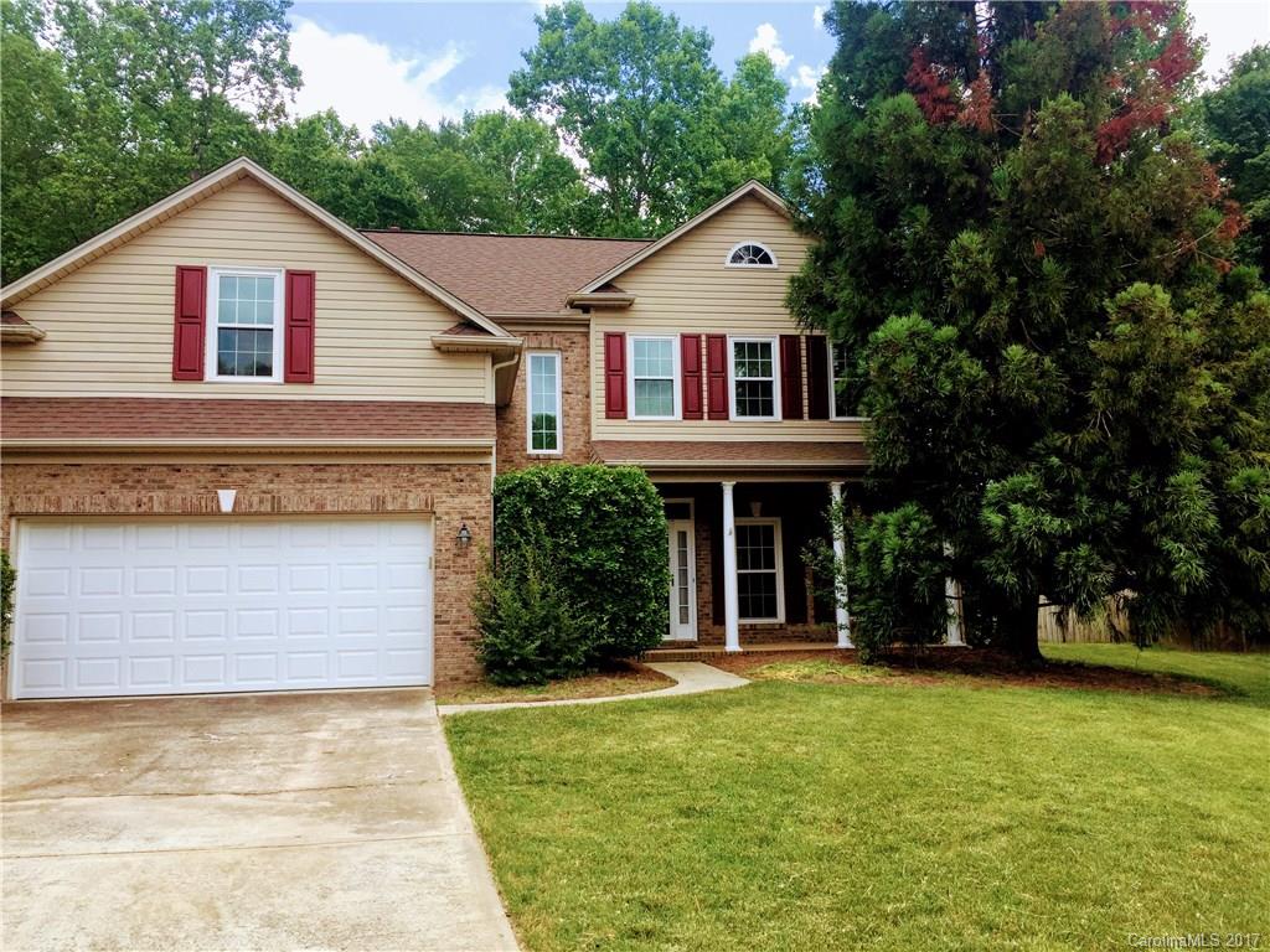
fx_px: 1064
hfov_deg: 61.7
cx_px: 635
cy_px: 476
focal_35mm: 29
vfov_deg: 48.2
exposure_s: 1/1041
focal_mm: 4.15
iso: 32
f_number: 2.2
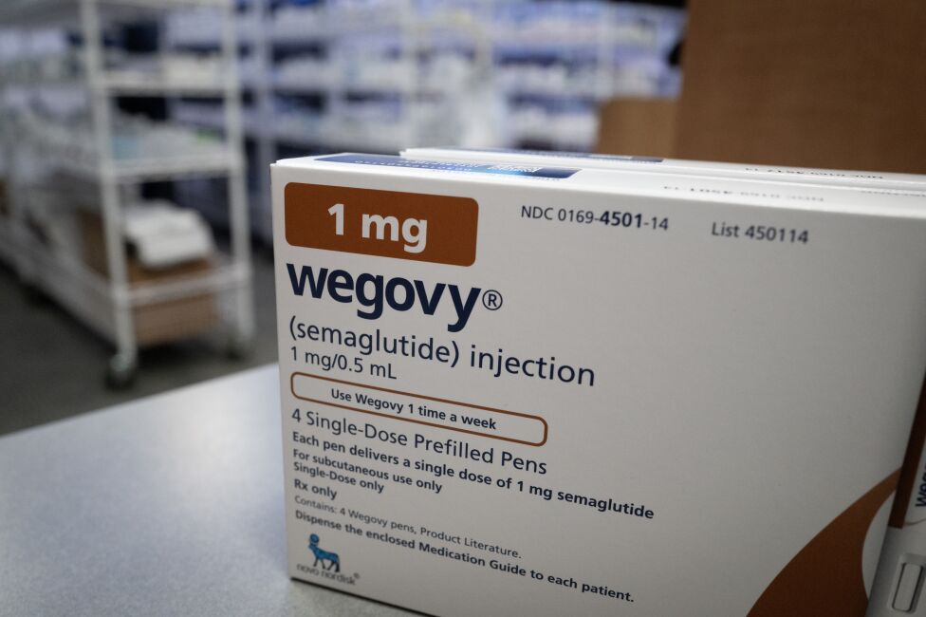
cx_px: 463
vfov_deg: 46.4
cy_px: 308
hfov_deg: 65.5
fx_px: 720
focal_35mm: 28
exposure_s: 1/125
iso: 6400
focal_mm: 28
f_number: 6.3
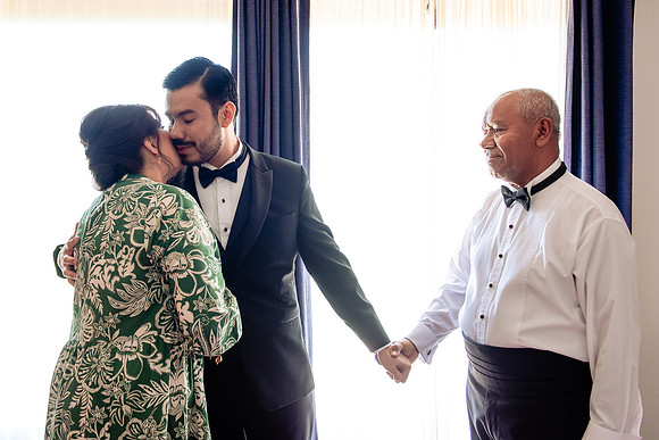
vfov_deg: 37.9
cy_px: 177
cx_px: 289
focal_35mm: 35
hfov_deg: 54.5
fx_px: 638
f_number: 3.5
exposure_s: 1/160
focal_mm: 28
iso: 800
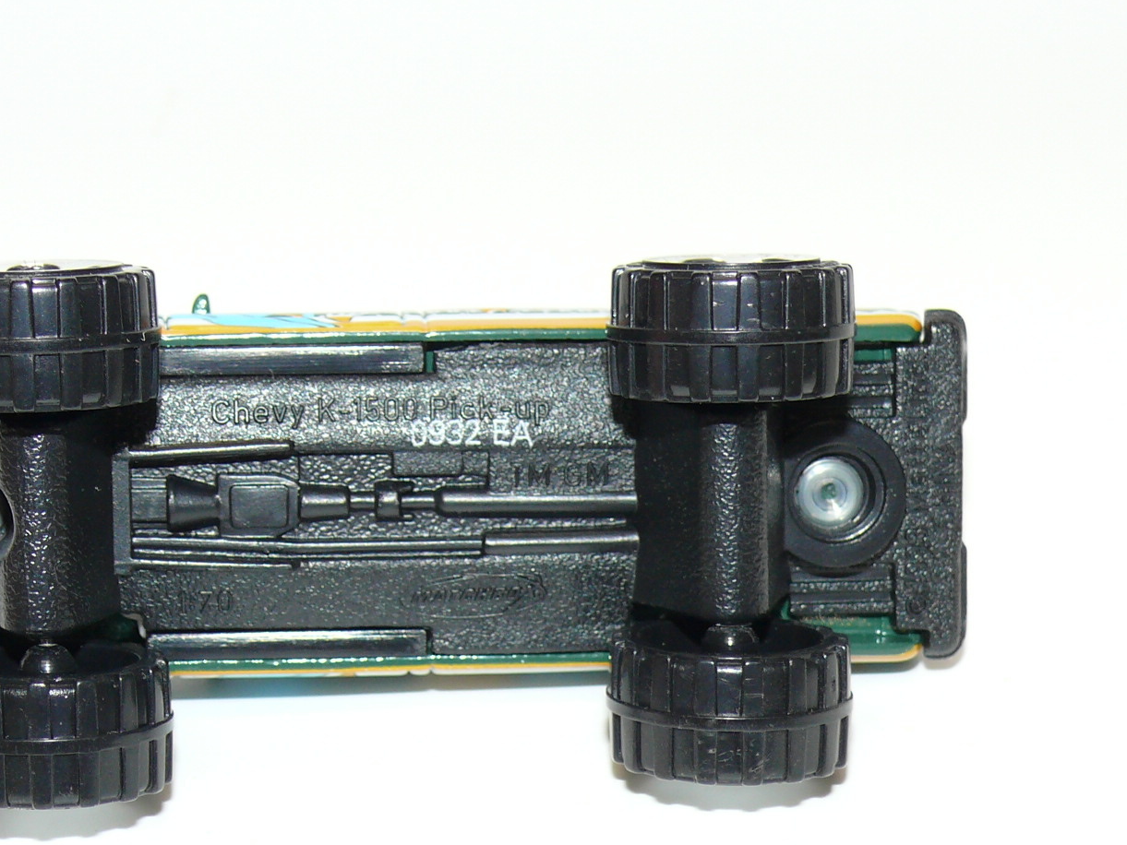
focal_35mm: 114
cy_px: 499
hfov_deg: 17.2
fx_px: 3712
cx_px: 442
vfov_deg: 13.0
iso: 100
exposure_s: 1/30
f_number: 4
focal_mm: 12.2
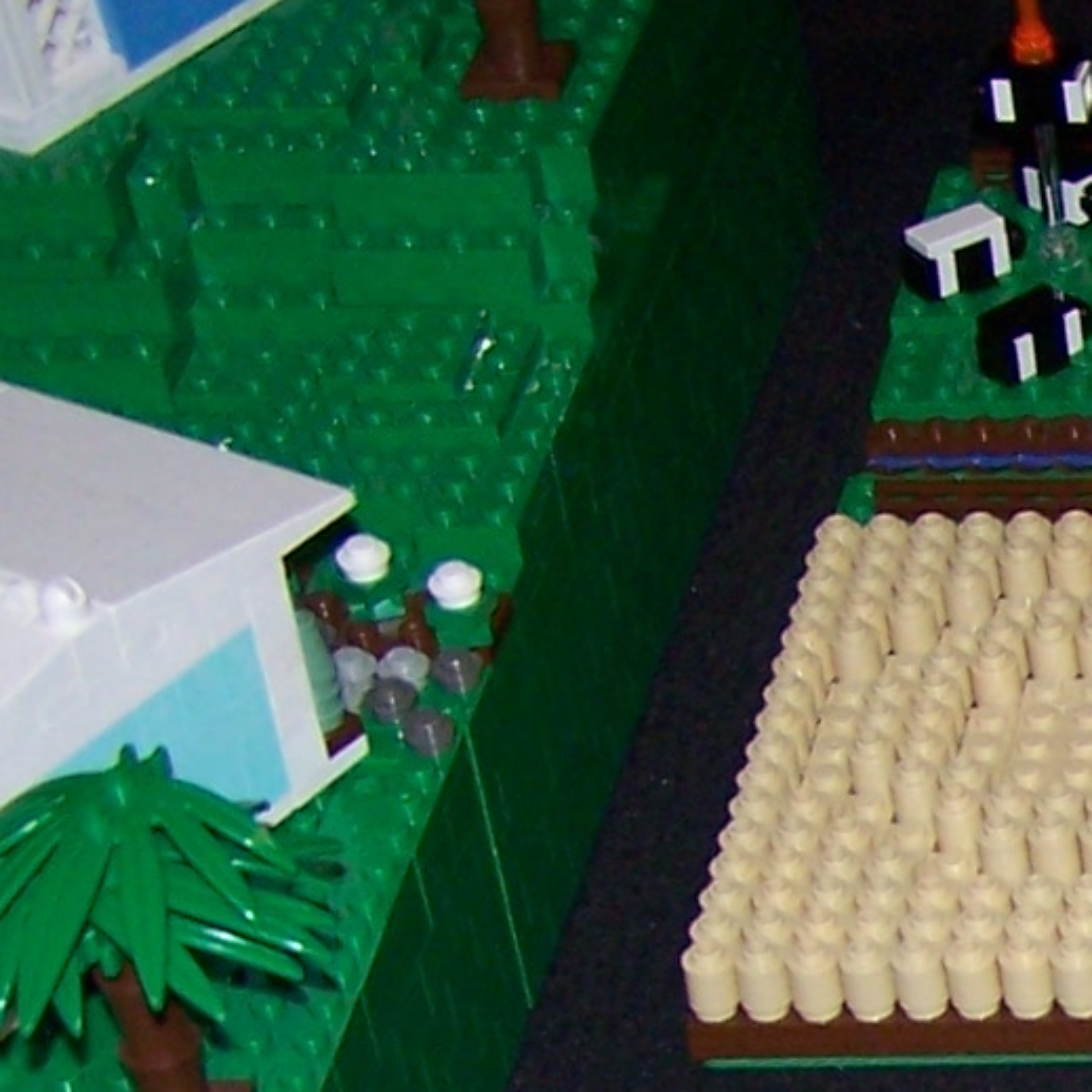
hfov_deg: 10.4
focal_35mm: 149
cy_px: 1347
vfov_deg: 11.5
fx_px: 5318
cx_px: 2422
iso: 140
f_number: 2.8
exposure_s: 1/60
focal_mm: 6.3
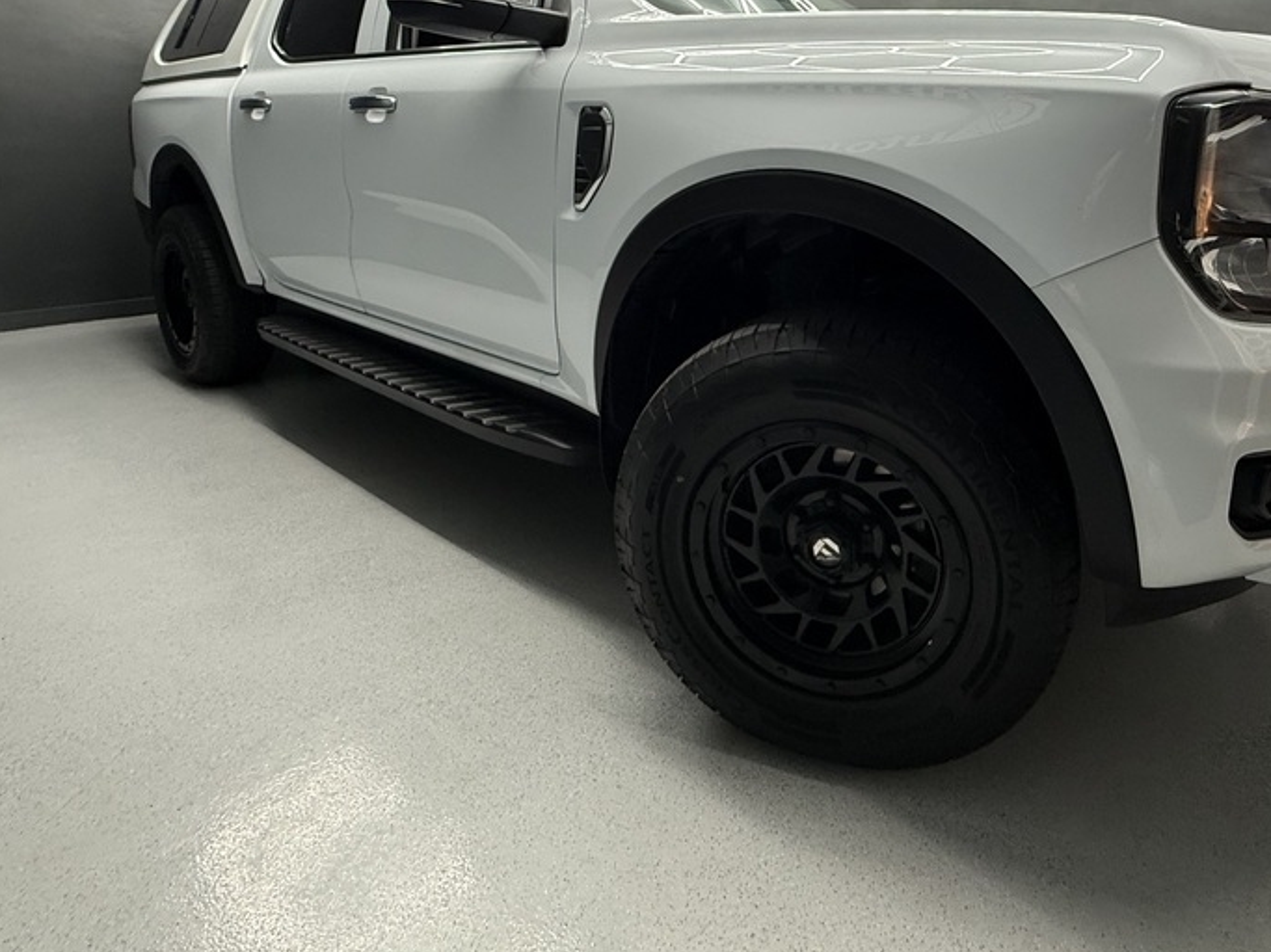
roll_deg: -1.8
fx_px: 771
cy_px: 279
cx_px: 795
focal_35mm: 21
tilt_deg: -8.8
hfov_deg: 77.6
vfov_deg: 61.1
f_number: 2.2
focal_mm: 2.22
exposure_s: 1/99
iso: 320
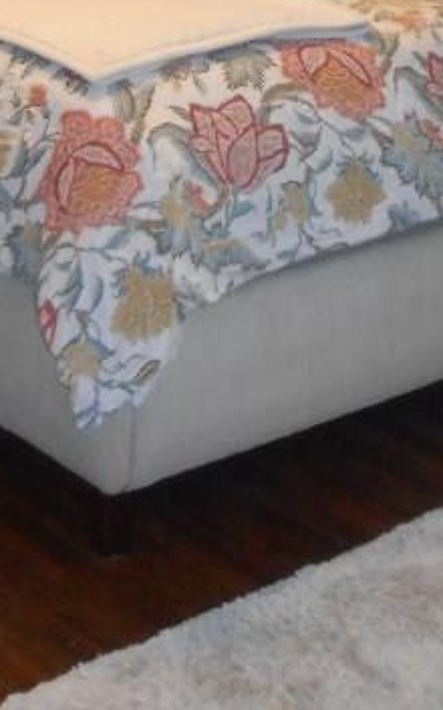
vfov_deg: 24.7
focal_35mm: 80
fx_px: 1549
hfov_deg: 16.0
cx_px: 24
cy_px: 6
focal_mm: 4.6
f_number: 3.5
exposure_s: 1/25
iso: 250
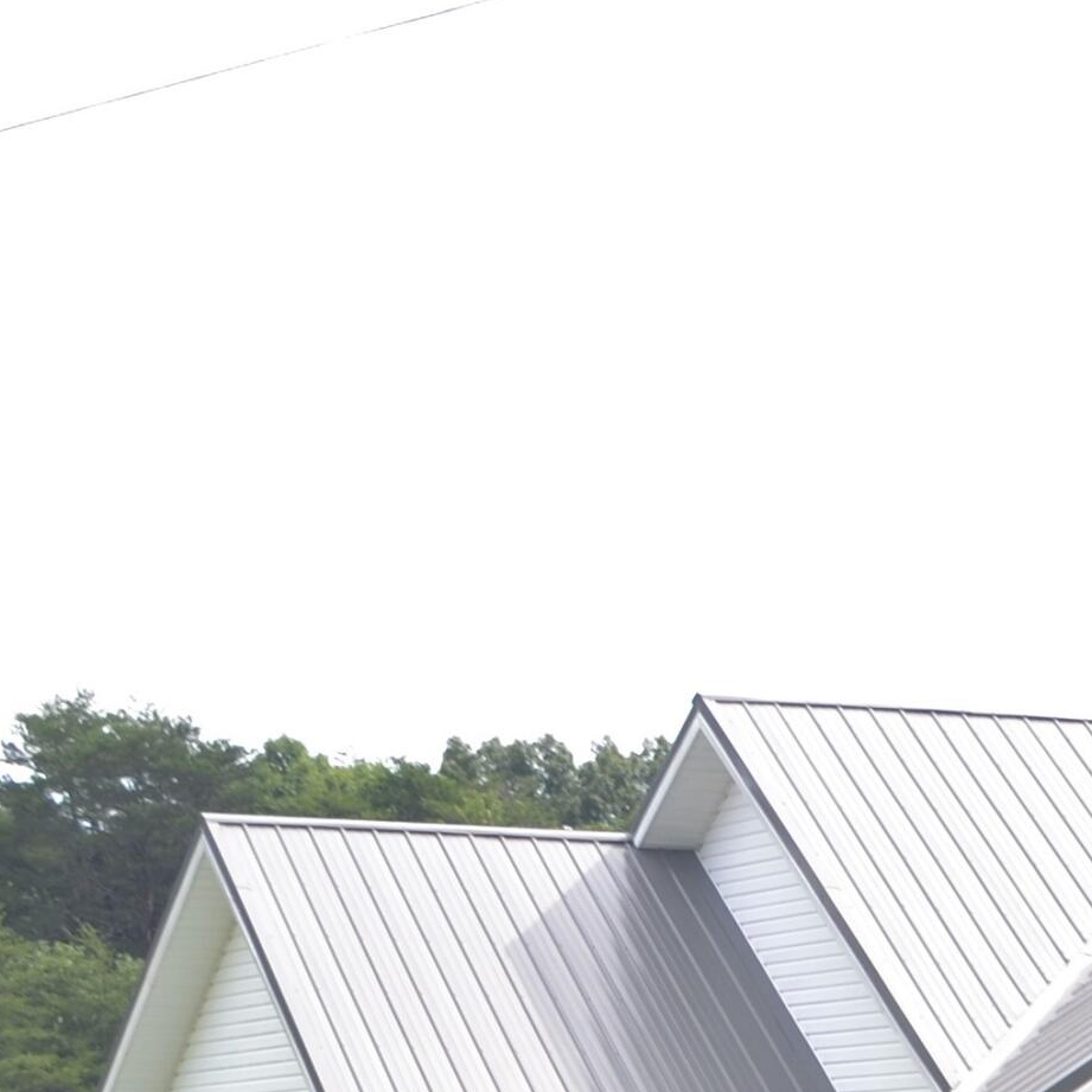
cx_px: 1438
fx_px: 3855
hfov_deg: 15.3
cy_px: 975
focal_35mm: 108
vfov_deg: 15.9
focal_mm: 26
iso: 100
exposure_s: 1/200
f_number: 4.2
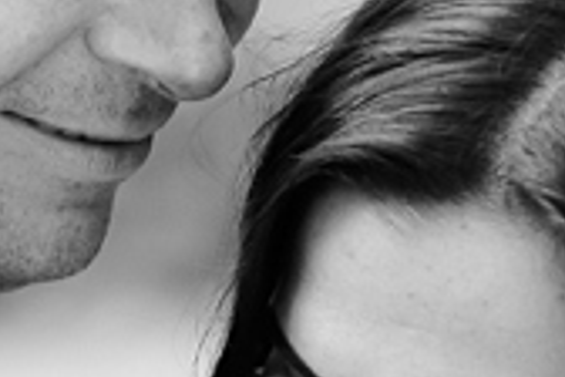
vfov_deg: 2.9
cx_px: 552
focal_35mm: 476
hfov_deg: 4.3
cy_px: 505
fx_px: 7470
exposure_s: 1/250
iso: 800
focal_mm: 85
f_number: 3.2
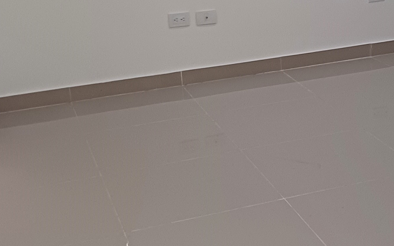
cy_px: 31
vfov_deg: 16.3
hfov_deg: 25.2
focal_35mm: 79
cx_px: 372
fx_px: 848
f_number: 1.8
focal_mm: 4.65
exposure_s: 1/60
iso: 320
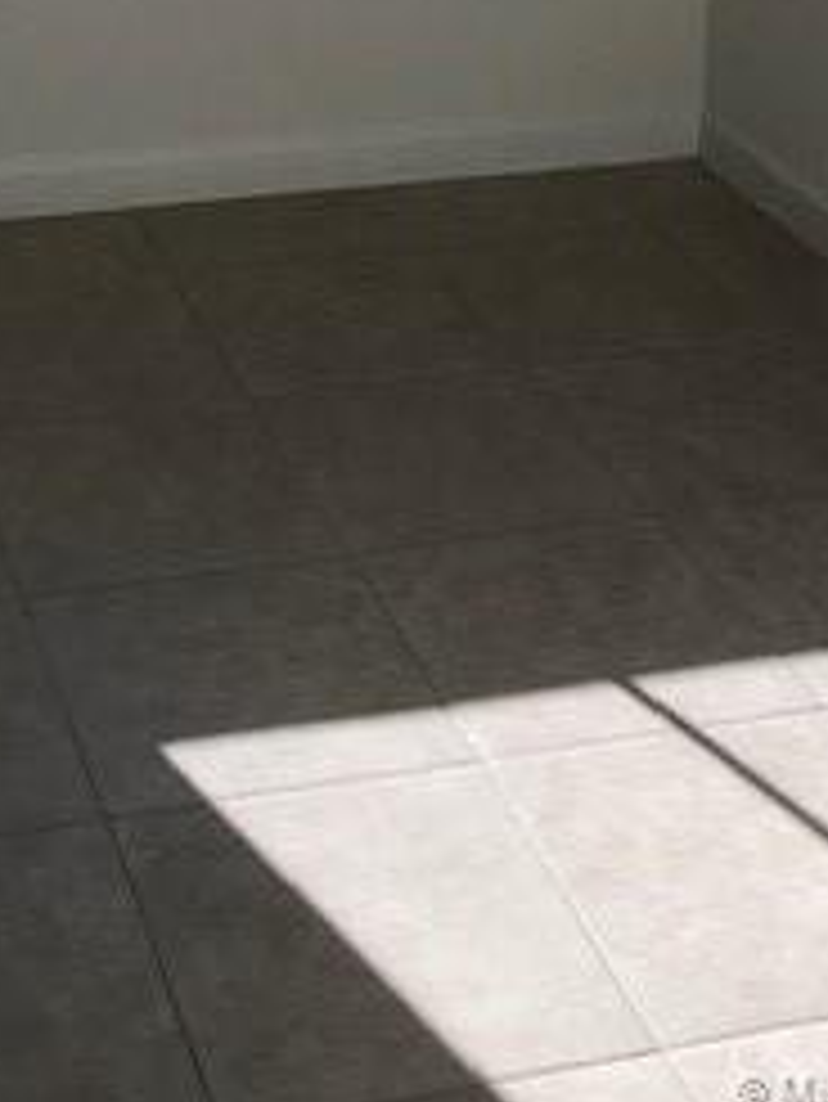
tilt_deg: -10.4
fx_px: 2326
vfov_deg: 23.6
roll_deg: +0.1
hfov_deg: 19.9
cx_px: 108
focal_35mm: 73
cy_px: -319
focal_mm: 3.99
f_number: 1.8
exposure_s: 1/398
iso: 20
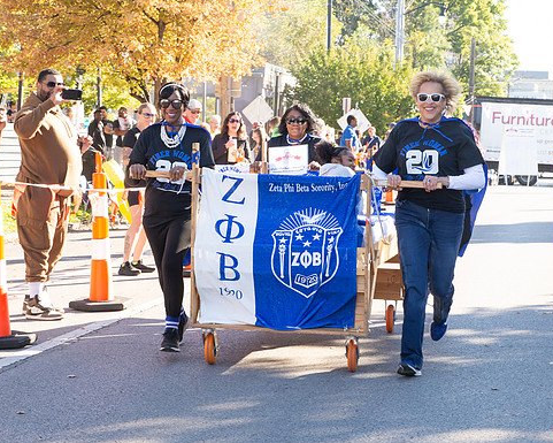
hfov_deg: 19.4
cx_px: 295
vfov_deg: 15.6
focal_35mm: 99
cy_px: 238
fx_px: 1621
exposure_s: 1/200
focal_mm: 55
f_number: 8
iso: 640
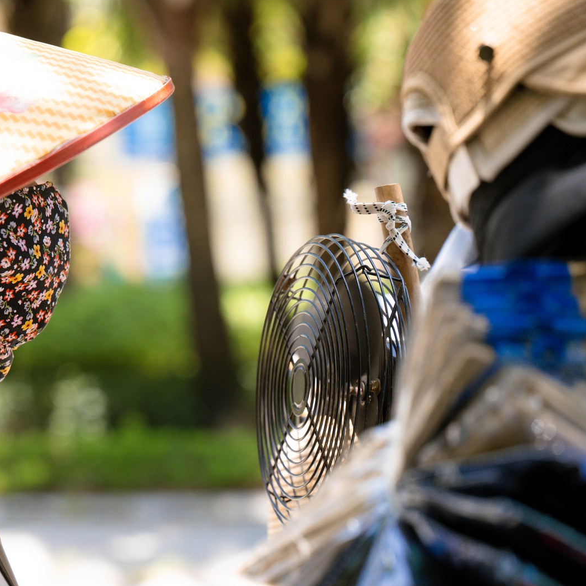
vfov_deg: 15.4
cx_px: 127
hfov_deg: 15.3
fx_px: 2164
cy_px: 340
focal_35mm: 113
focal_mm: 70
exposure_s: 1/640
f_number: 3.2
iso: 320
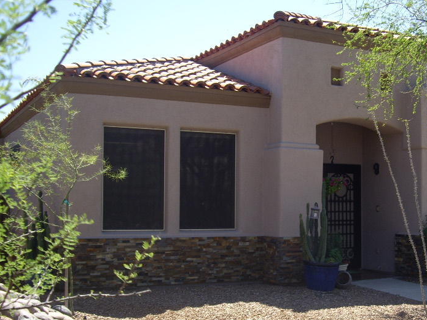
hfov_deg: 33.8
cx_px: 313
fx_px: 691
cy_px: 201
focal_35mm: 56
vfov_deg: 26.0
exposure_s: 1/60
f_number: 8
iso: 64
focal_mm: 7.9
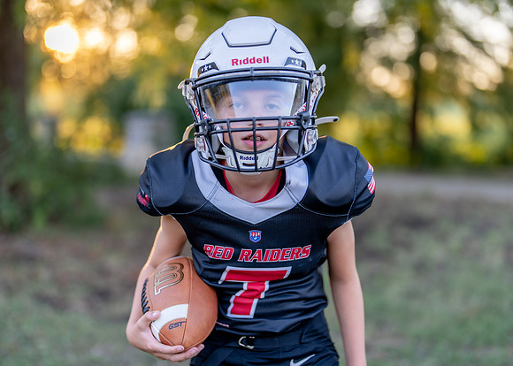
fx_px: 873
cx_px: 259
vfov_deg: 23.7
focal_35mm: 60
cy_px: 193
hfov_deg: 32.7
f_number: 1.2
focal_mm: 50
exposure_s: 1/400
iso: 100
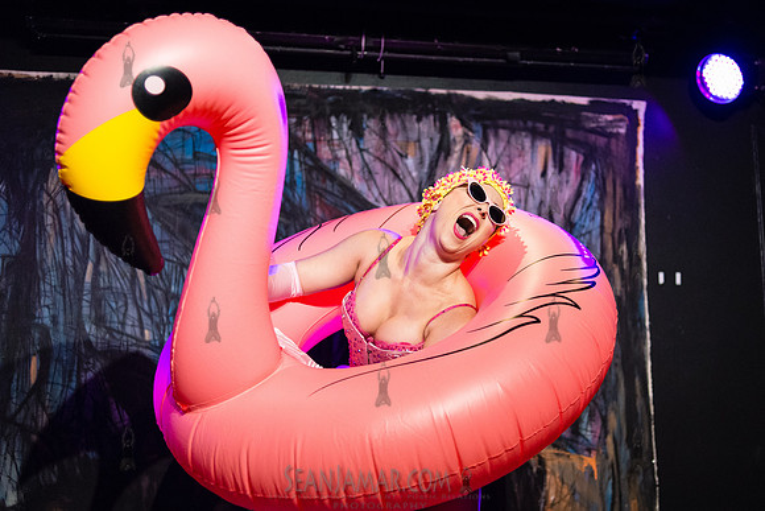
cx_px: 440
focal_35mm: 40
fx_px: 856
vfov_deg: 33.2
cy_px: 250
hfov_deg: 48.0
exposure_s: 1/400
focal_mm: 35
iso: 3200
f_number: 2
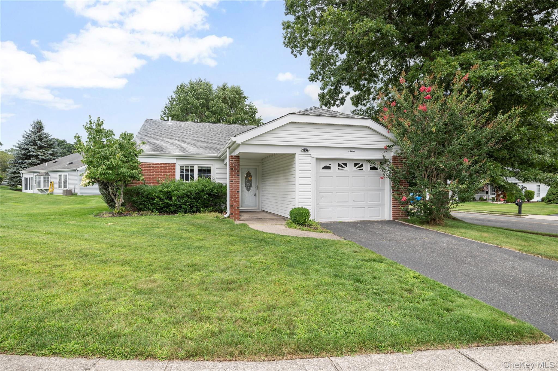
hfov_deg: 84.0
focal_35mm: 20
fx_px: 310
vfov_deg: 61.8
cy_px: 186
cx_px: 279
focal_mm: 20
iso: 100
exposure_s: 1/50
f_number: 8
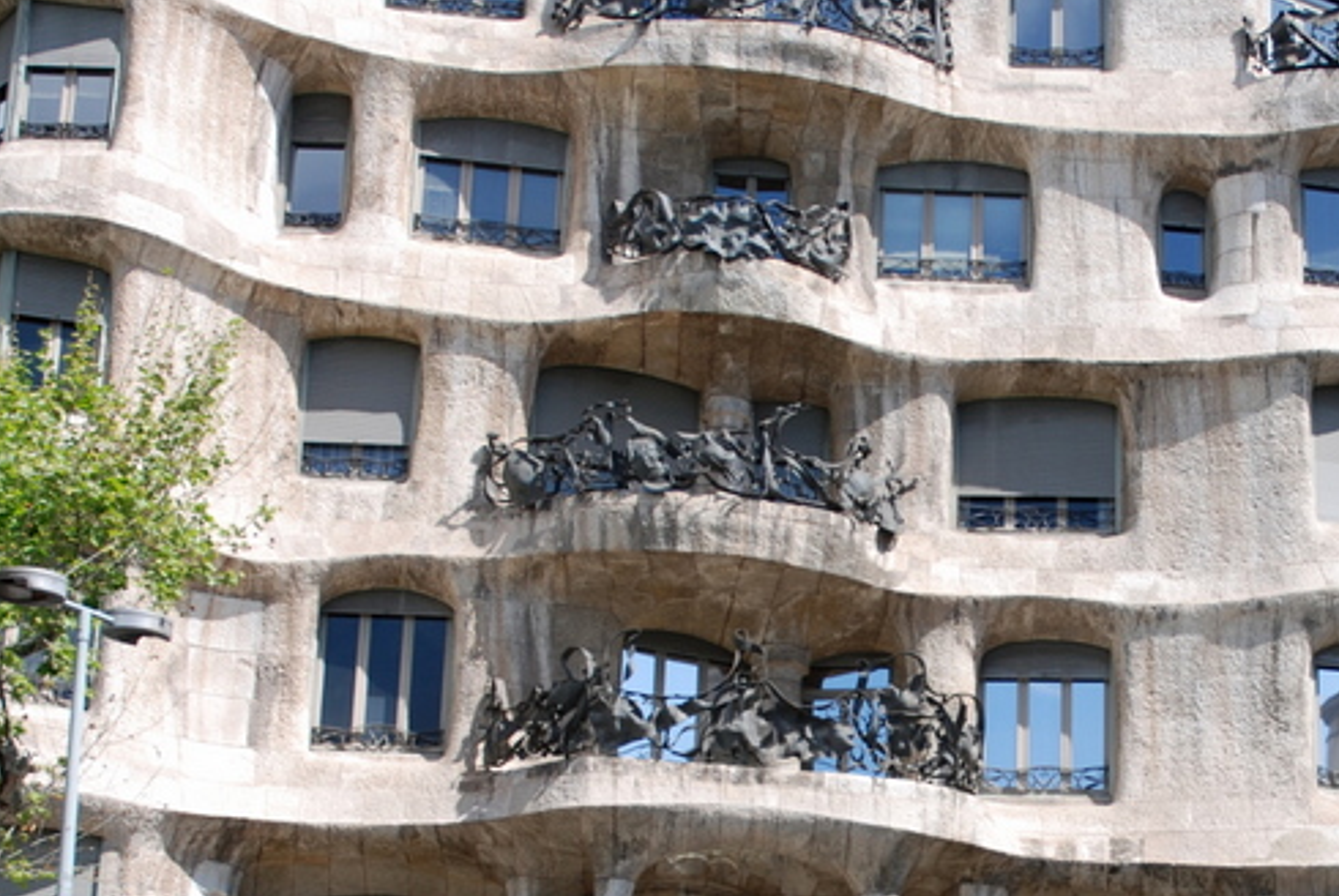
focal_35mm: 69
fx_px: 2569
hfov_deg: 28.6
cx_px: 1049
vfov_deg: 19.2
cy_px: 893
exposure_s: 1/200
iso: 100
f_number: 7.1
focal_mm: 22
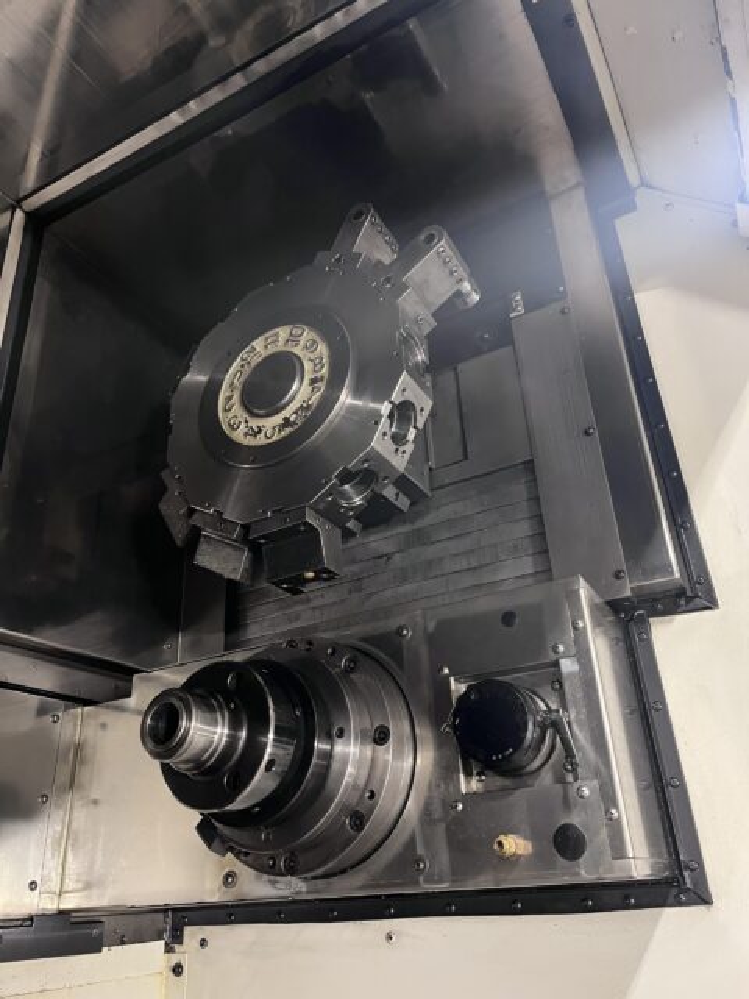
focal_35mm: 26
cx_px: 374
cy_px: 500
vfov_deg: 67.3
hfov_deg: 53.1
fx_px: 750
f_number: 1.6
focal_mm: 5.1
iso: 500
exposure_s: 1/30
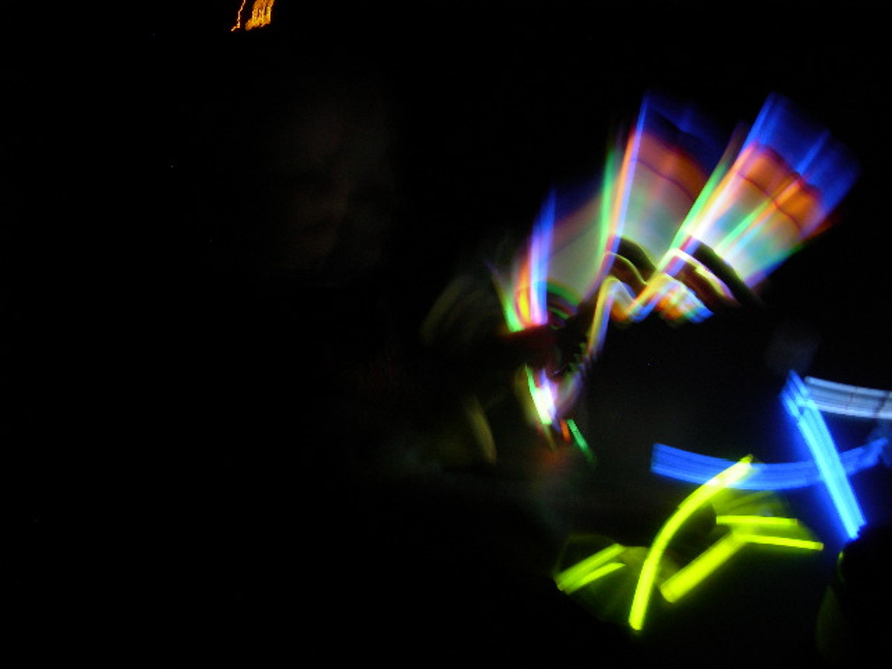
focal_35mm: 38
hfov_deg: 49.0
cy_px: 334
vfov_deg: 37.7
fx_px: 979
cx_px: 446
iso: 200
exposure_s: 2
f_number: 2.8
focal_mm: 7.8
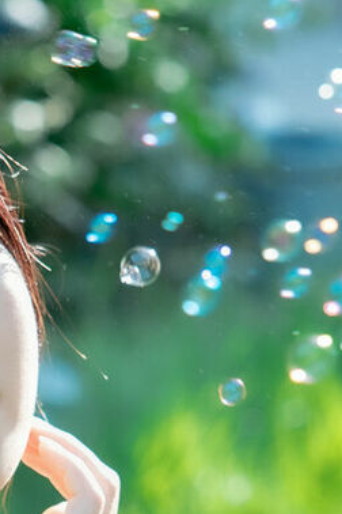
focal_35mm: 267
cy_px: 602
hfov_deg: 5.1
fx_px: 3804
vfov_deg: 7.7
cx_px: -61
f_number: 2.8
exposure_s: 1/200
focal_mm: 64
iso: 200
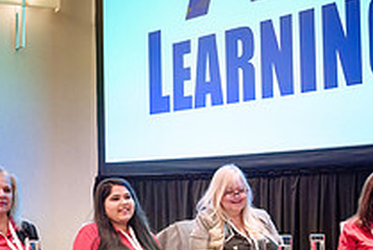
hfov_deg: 20.8
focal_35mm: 97
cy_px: 172
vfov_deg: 14.1
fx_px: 1006
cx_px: 93
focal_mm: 35
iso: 3200
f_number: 2.8
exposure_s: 1/200
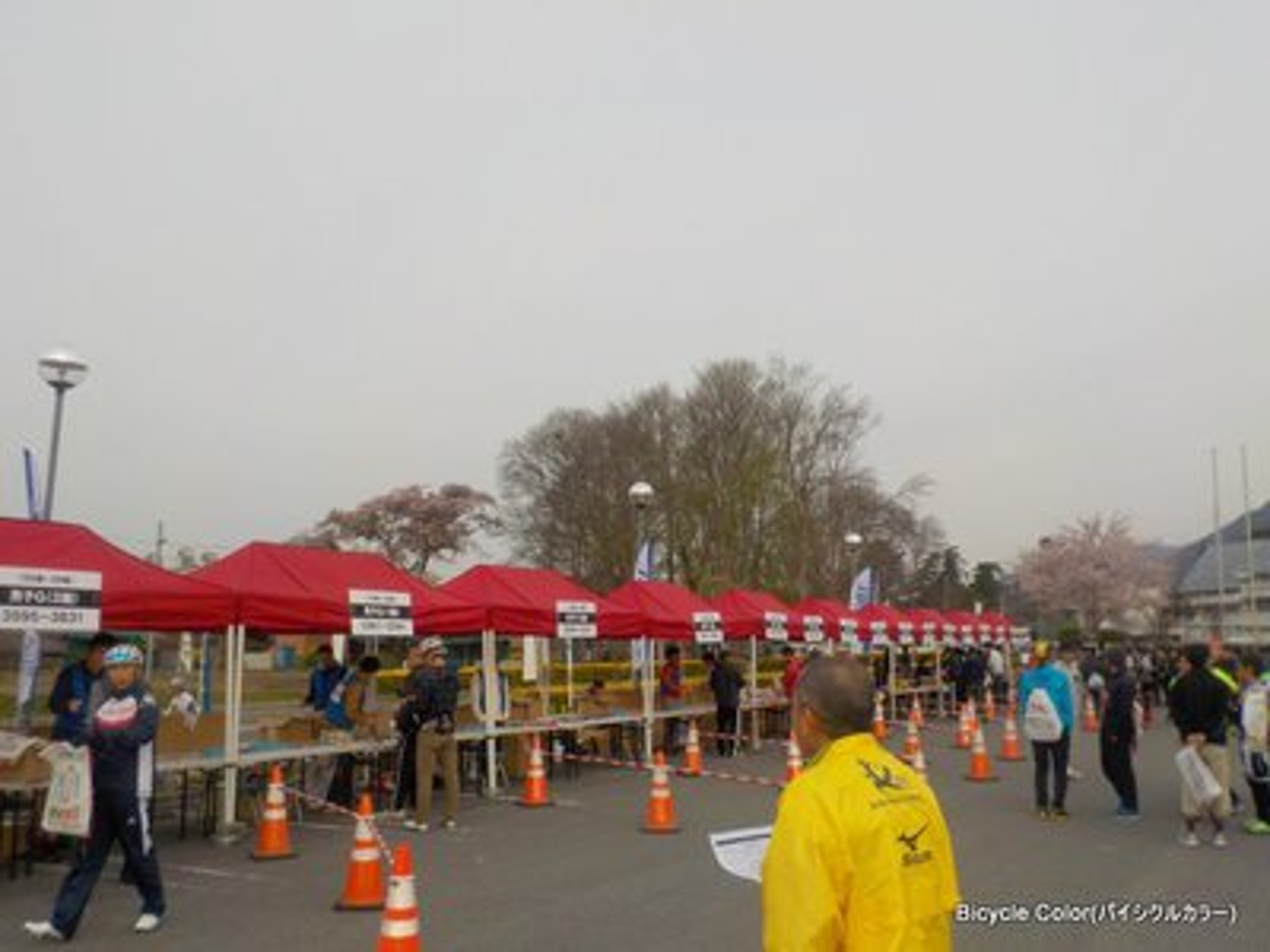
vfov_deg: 46.8
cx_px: 635
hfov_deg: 60.0
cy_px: 476
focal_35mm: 30
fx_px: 1101
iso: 125
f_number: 3.3
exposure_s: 1/640
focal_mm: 4.1
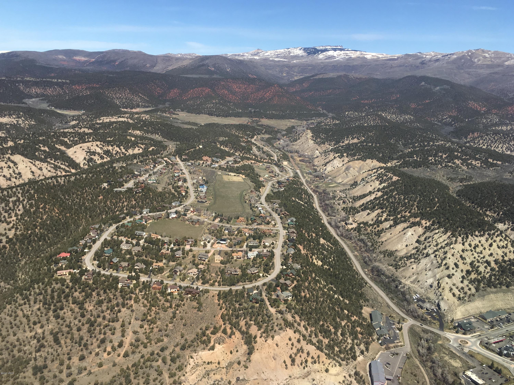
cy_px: 192
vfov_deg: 48.2
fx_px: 431
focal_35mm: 29
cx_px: 257
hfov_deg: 61.7
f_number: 2.2
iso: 25
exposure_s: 1/1603
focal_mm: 4.15
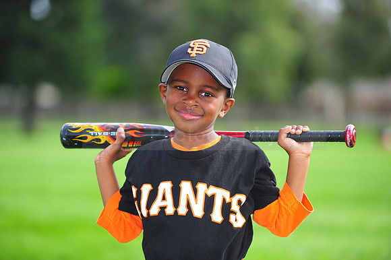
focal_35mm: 200
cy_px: 130
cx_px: 196
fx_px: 2171
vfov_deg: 6.9
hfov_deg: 10.3
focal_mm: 200
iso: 200
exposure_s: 1/500
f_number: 4
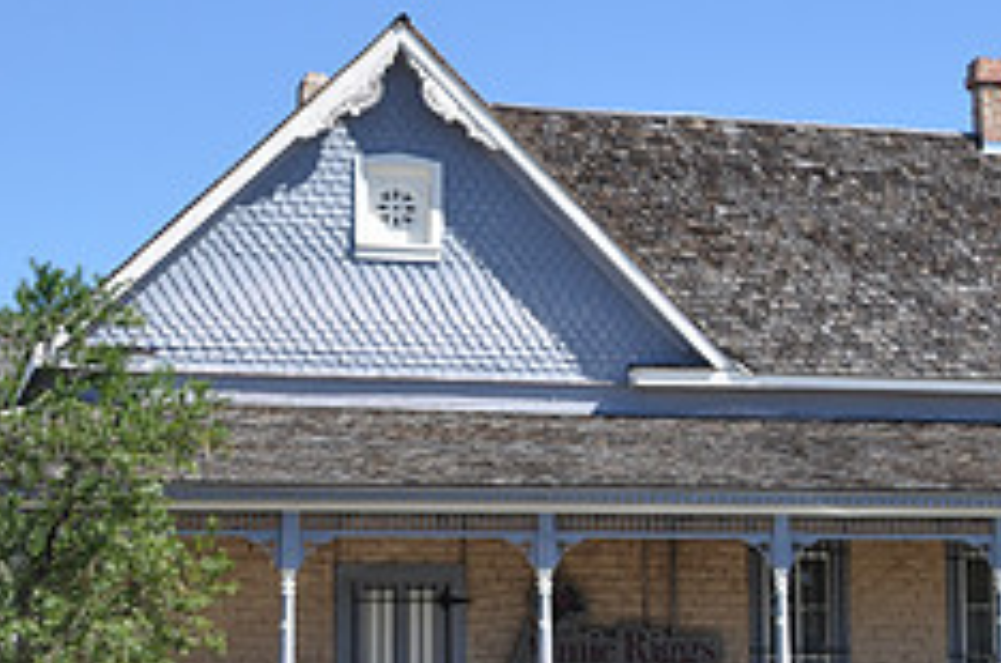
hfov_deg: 17.2
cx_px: 1099
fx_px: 3198
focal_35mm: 115
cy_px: 447
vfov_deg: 11.8
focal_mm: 31
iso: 200
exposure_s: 1/125
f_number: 11
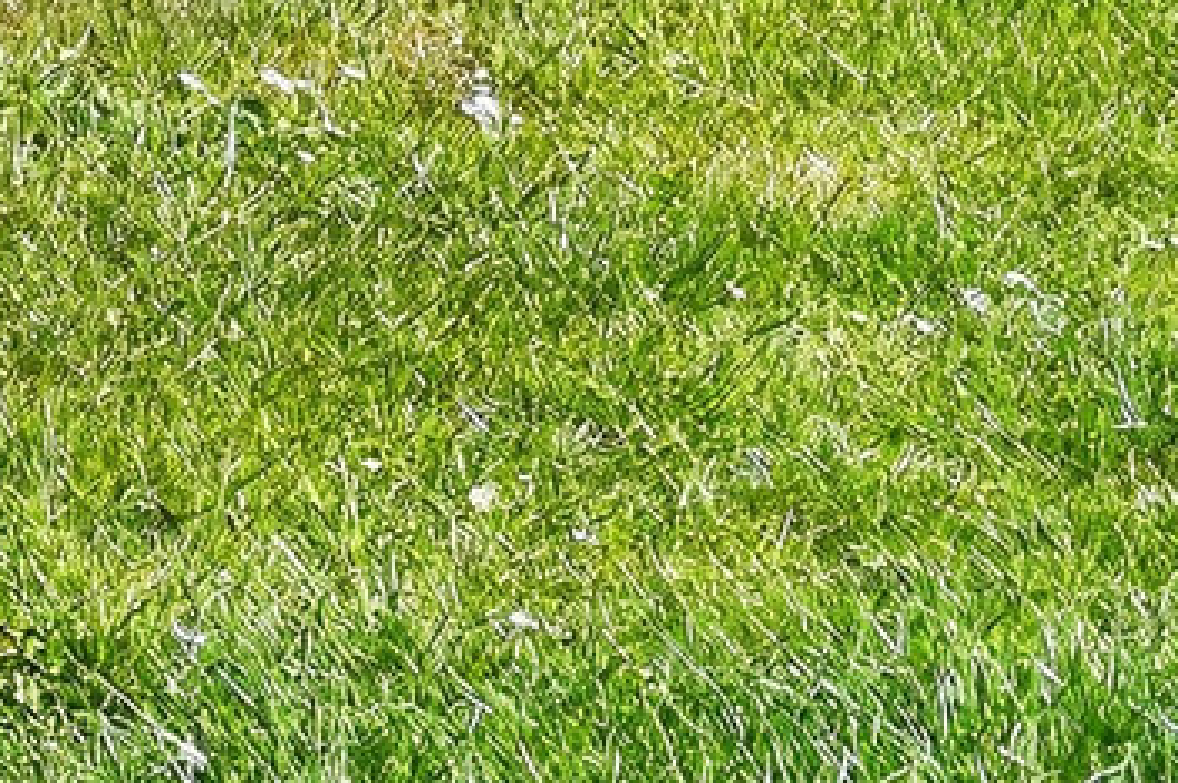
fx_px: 5950
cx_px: -2456
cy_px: -1256
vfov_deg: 7.0
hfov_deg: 9.0
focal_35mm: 182
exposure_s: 1/125
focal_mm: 25
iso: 400
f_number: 8
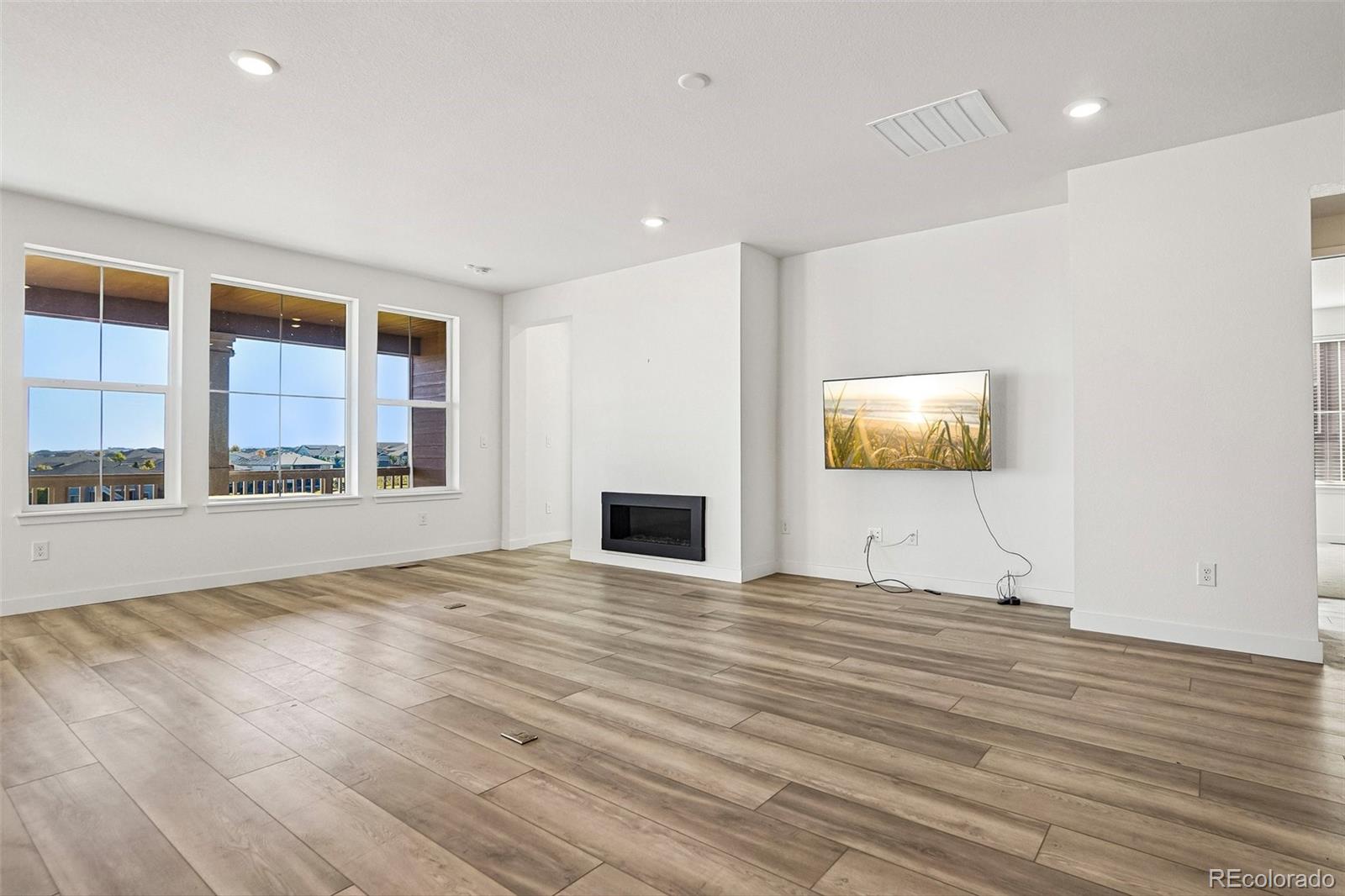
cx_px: 672
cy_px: 448
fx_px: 672
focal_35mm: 18
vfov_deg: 67.4
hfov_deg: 90.0
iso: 160
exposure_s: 1/30
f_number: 8
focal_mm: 12
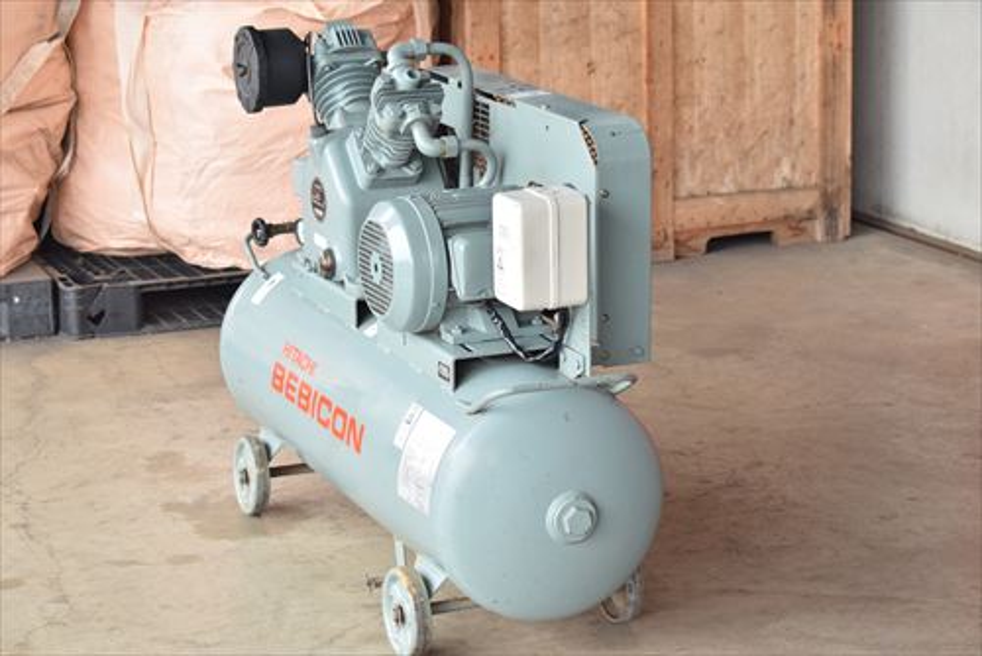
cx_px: 491
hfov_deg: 24.6
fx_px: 2252
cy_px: 328
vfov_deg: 16.6
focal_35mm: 82
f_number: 6.3
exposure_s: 1/400
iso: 1250
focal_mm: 55
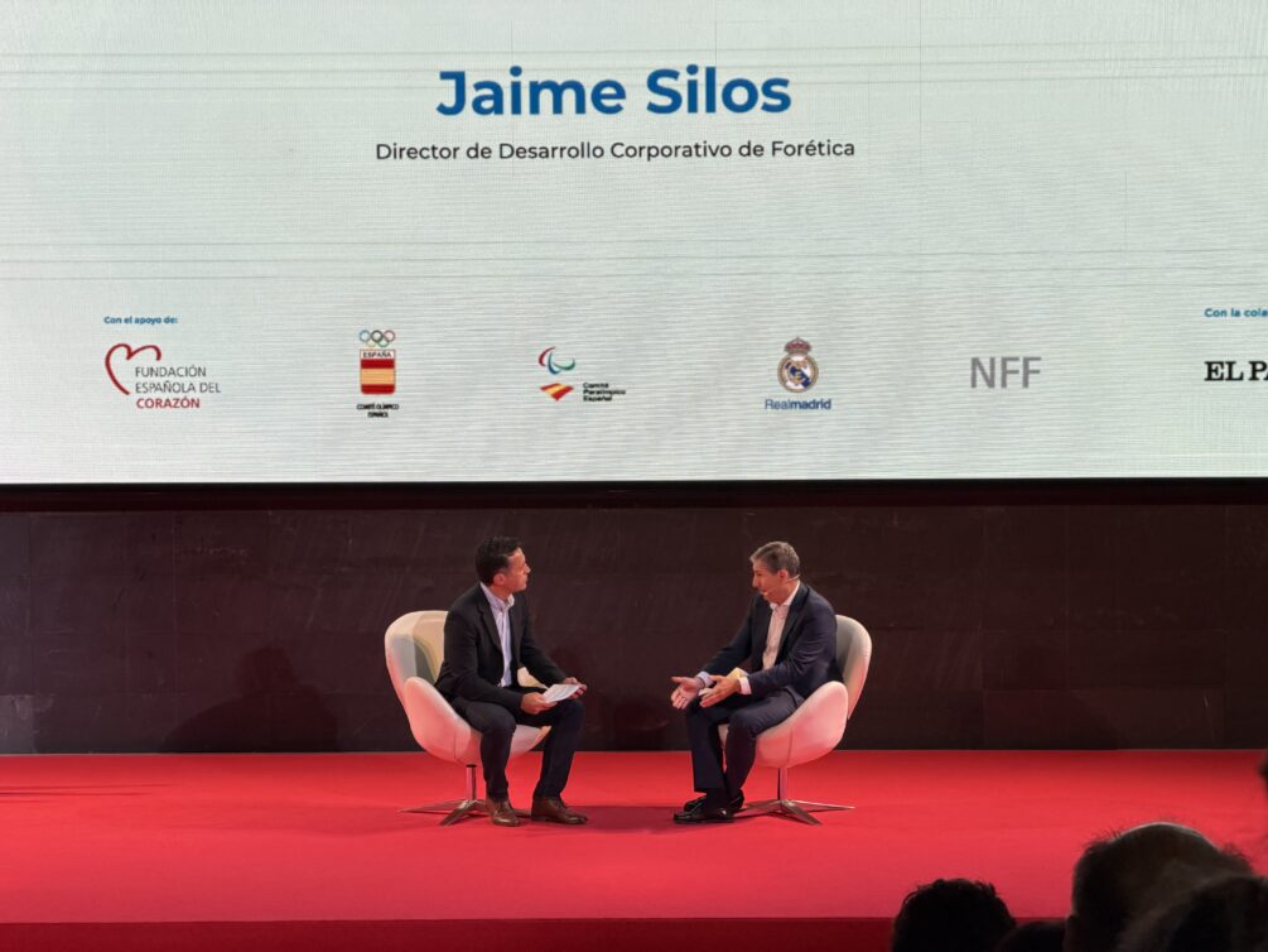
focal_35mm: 100
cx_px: 634
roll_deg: +0.8
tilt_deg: -5.1
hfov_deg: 19.6
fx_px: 3663
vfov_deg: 14.8
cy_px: 476
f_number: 2.8
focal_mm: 16.89
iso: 125
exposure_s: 1/100
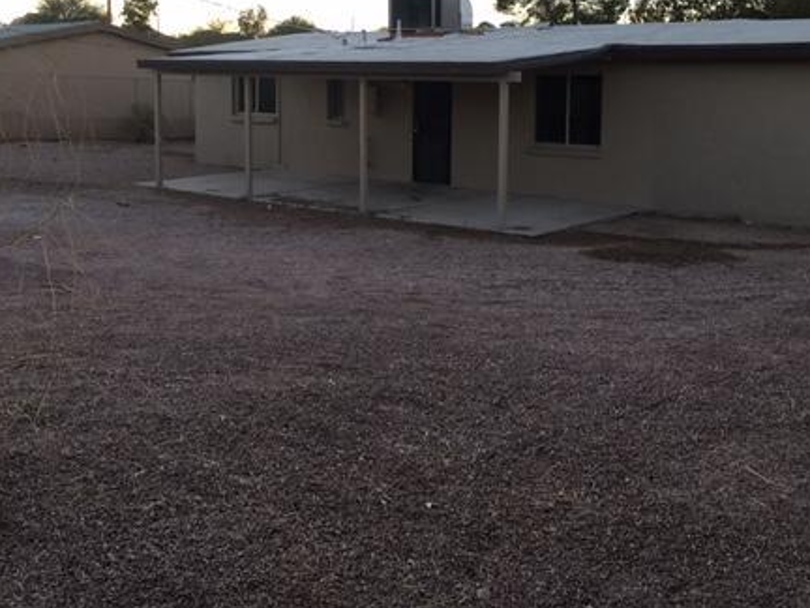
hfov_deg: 43.8
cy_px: 160
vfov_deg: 33.0
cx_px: 371
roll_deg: -1.0
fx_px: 1006
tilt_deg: -3.5
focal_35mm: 43
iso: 32
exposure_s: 1/120
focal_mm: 4.15
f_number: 2.2
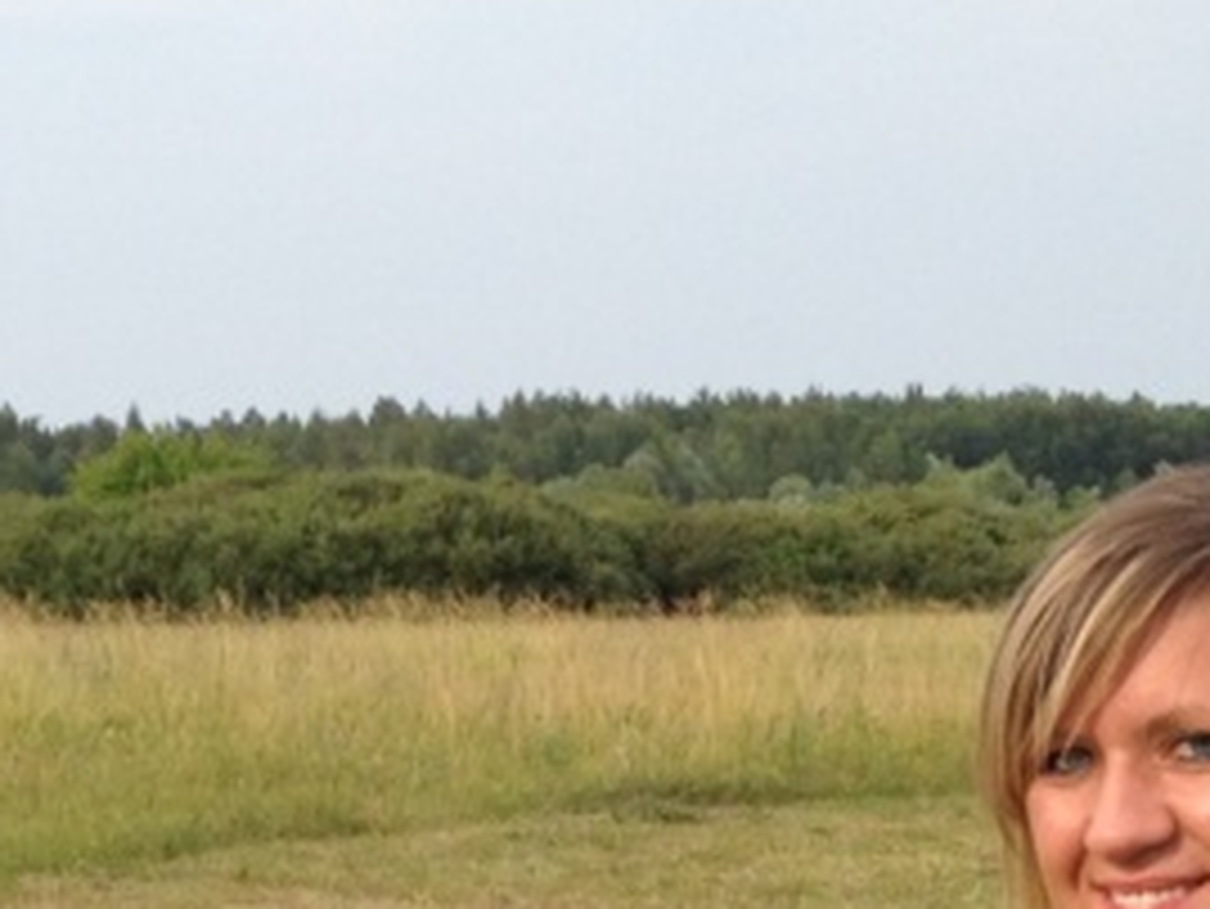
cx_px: 130
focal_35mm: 152
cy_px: 1386
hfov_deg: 12.9
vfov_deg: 9.5
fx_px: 5316
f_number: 2.4
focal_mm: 4.28
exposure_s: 1/849
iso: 64
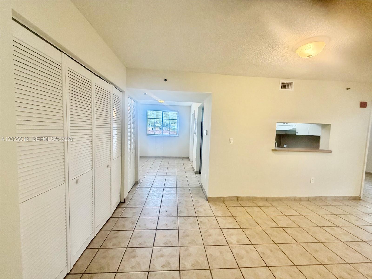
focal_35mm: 14
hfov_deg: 102.1
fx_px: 150
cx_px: 186
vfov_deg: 85.7
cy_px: 140
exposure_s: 1/120
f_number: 2.2
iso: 200
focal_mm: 2.22
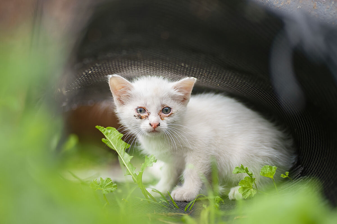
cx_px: 168
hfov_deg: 22.6
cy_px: 112
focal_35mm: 90
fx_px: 842
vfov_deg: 15.2
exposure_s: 1/200
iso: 800
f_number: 3.2
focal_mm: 90
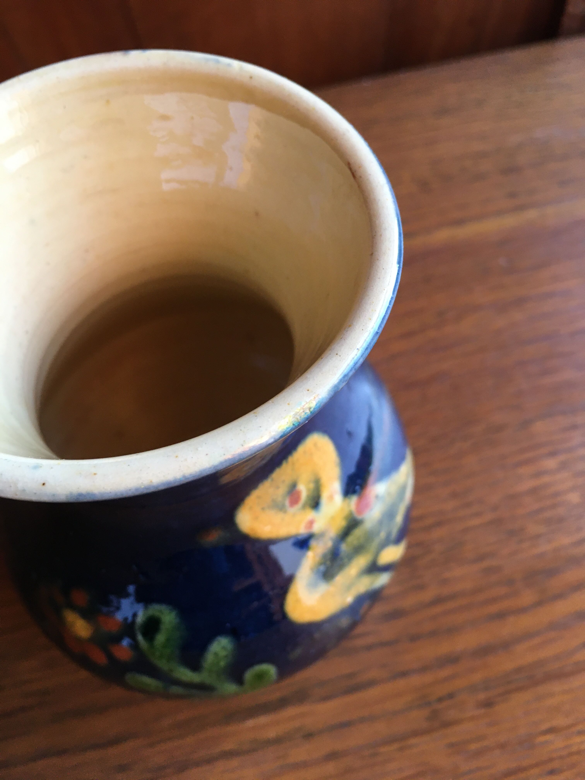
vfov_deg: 61.7
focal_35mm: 29
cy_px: 390
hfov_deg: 48.2
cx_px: 292
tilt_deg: -59.4
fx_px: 653
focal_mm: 4.15
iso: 64
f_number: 2.2
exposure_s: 1/33
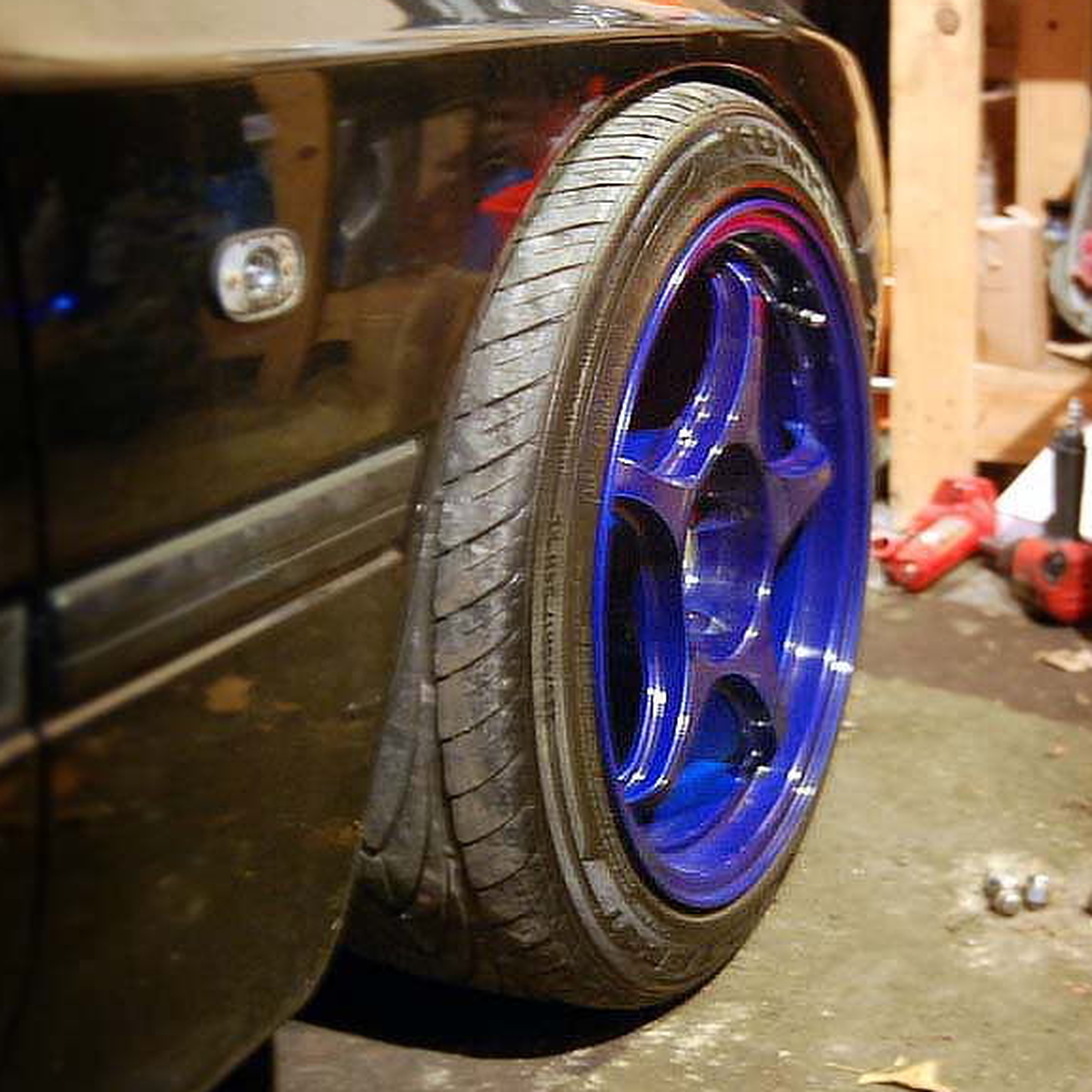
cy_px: 541
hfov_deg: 27.8
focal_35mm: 62
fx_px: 2201
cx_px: 660
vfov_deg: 27.9
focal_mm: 31
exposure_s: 1
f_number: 4.5
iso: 1600
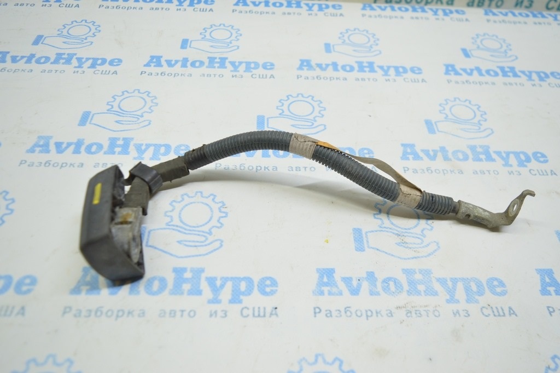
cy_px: 186
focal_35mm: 30
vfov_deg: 43.5
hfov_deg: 62.0
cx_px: 280
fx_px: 466
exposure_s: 1/60
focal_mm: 20
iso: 400
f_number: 3.8
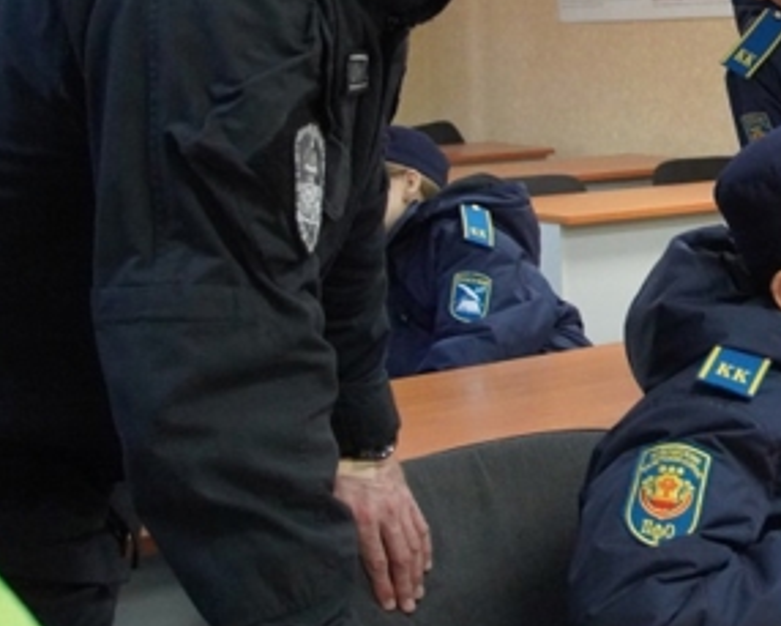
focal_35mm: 81
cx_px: 1004
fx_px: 1873
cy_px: 93
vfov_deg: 18.7
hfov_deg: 21.4
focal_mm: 22
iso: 6400
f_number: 4
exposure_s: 1/160
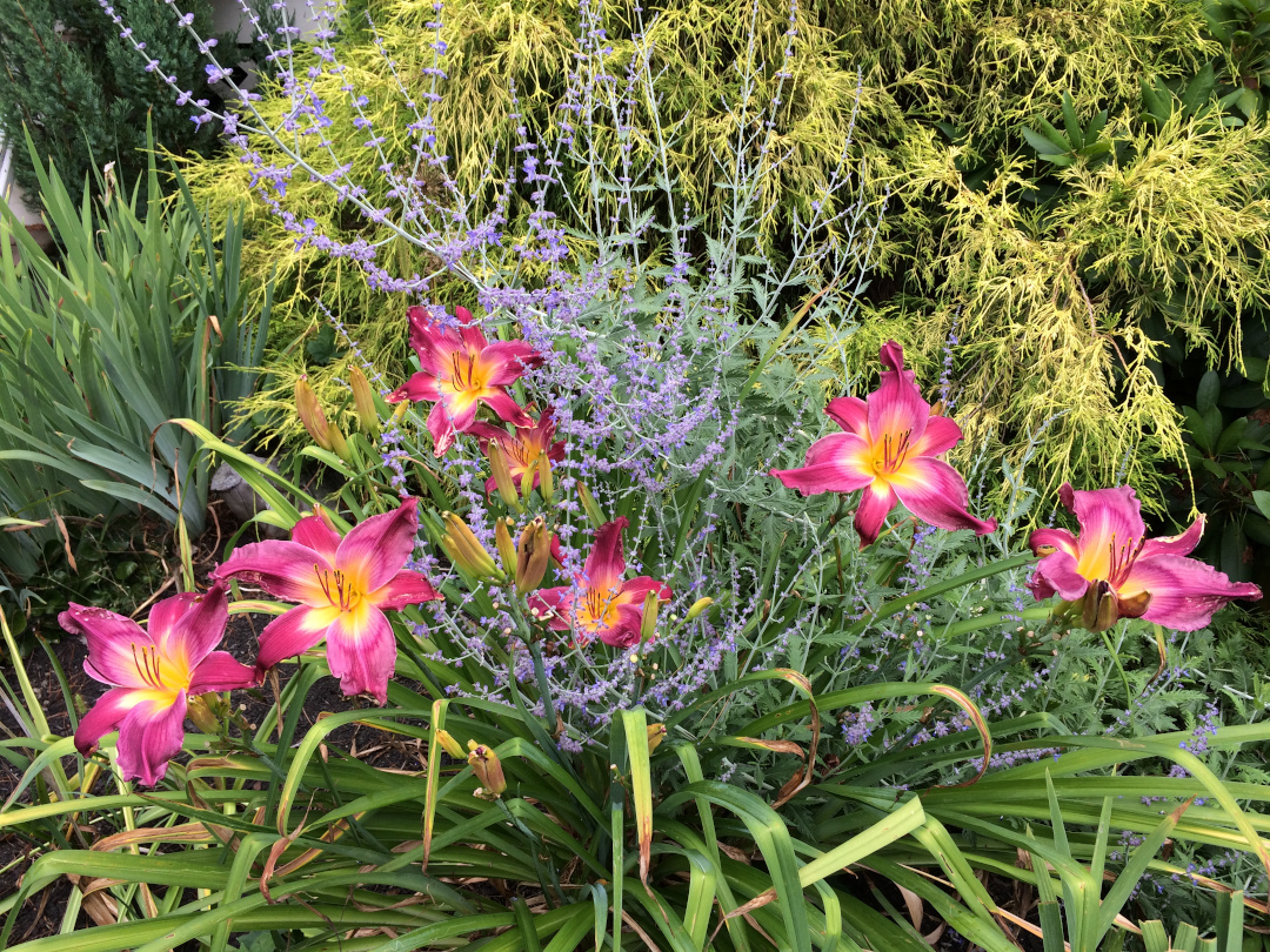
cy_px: 476
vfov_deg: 48.2
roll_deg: +0.9
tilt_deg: -30.2
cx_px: 635
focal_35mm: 29
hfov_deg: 61.7
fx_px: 1064
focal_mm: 4.15
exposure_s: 1/222
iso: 32
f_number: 2.2
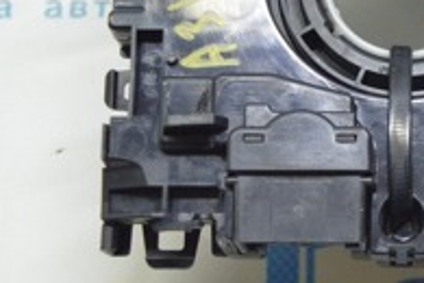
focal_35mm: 123
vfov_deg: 11.2
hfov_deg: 16.6
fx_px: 1444
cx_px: 328
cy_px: 73
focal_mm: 25
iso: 400
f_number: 4
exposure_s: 1/40
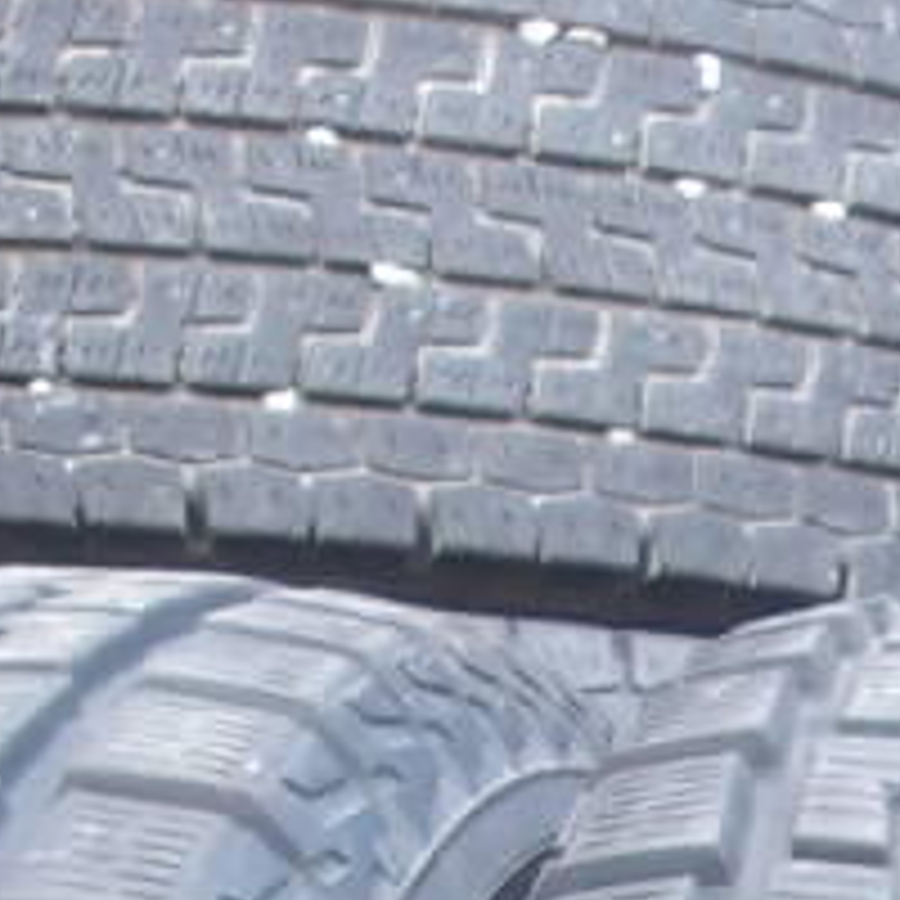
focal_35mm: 191
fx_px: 5618
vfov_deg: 8.2
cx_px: 1944
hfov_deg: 8.6
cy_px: 2362
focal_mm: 4.9
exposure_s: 1/30
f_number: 3
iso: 176
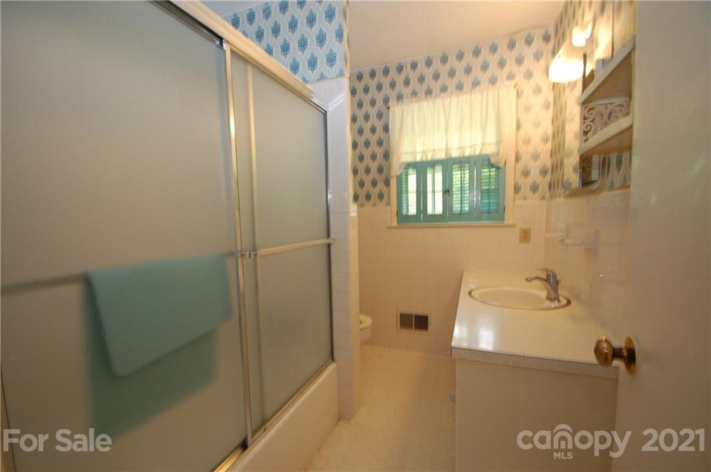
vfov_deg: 77.2
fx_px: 296
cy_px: 236
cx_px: 356
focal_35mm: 15
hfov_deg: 100.5
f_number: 4.5
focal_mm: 10
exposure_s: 1/10
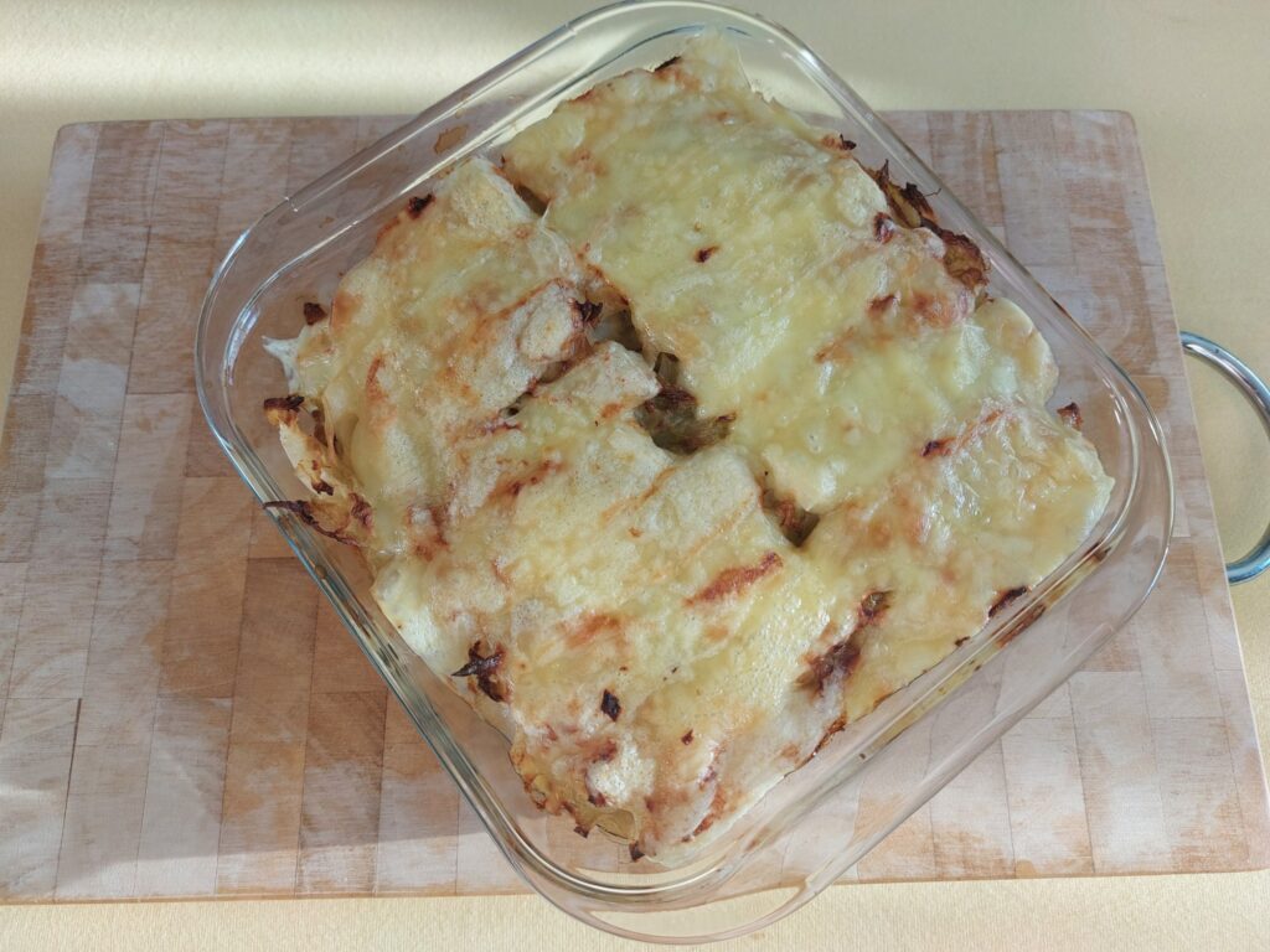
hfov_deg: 69.4
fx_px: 917
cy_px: 476
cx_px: 635
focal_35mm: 25
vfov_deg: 54.9
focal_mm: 5.23
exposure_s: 1/100
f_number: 1.8
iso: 25
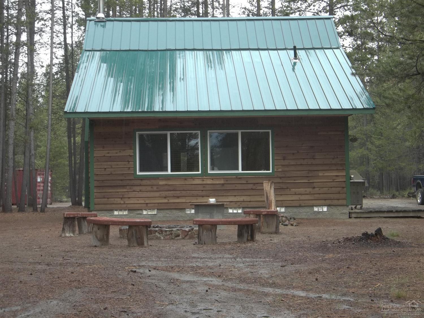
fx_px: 771
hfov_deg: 30.7
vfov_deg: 23.3
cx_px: 212
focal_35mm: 63
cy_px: 159
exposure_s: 1/125
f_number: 4
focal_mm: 11.3
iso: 80
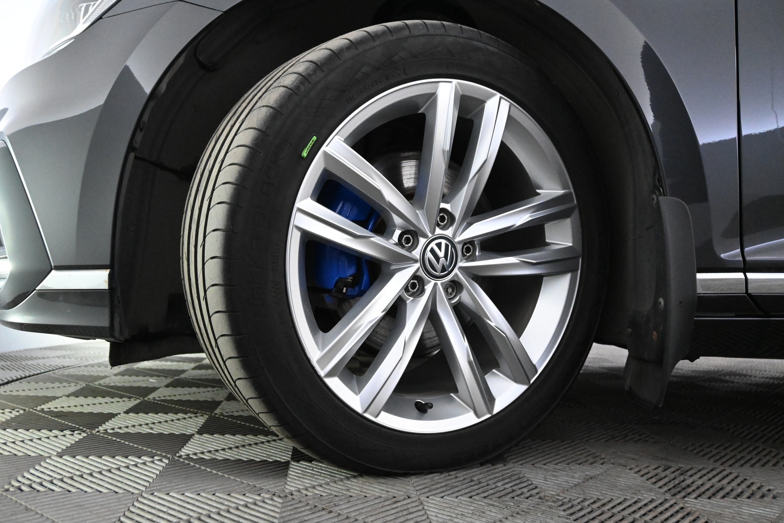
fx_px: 686
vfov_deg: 41.7
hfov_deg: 59.5
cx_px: 392
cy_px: 262
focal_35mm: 32
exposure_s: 1/80
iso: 6400
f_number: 4.5
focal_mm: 21
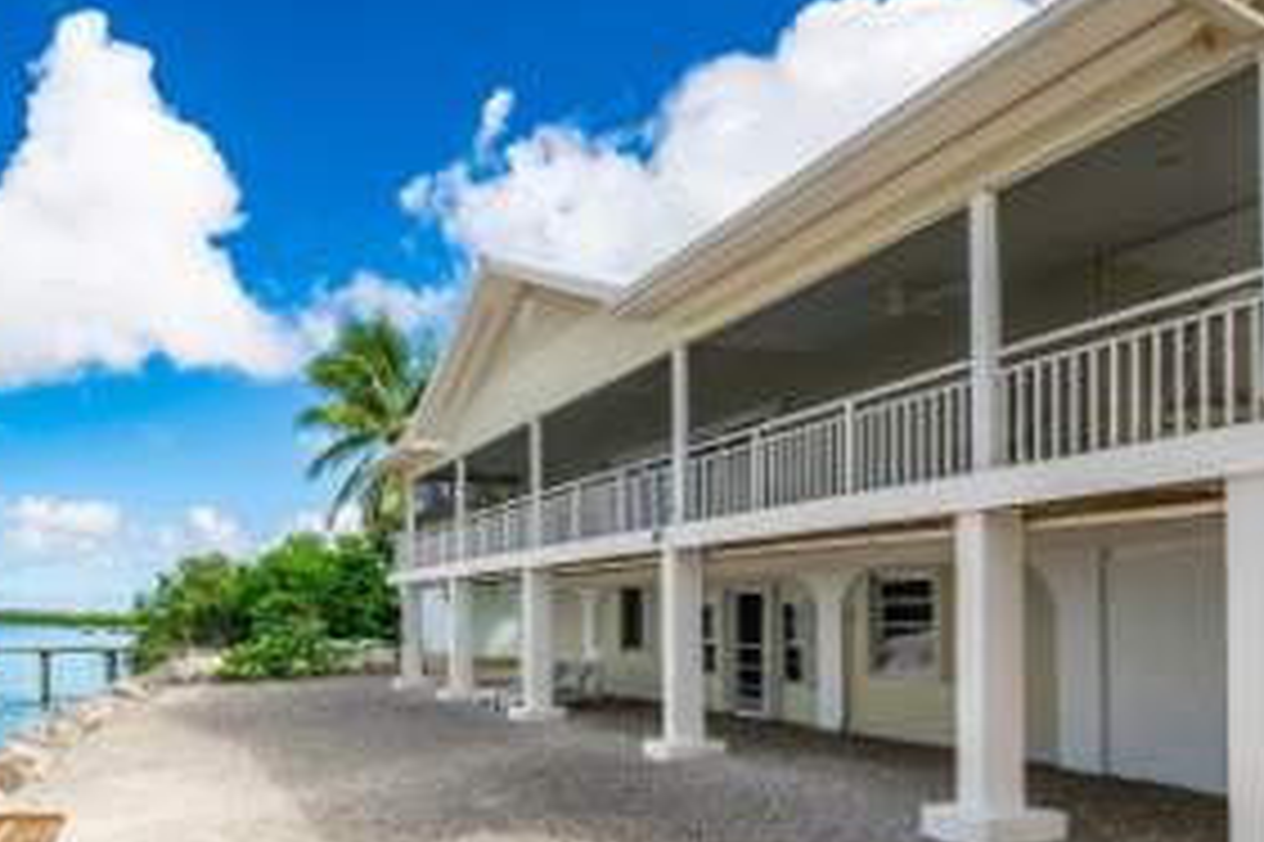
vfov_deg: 51.4
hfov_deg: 70.3
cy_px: 601
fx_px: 842
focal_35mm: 24
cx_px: 364
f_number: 8
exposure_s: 1/200
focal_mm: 14
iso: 80
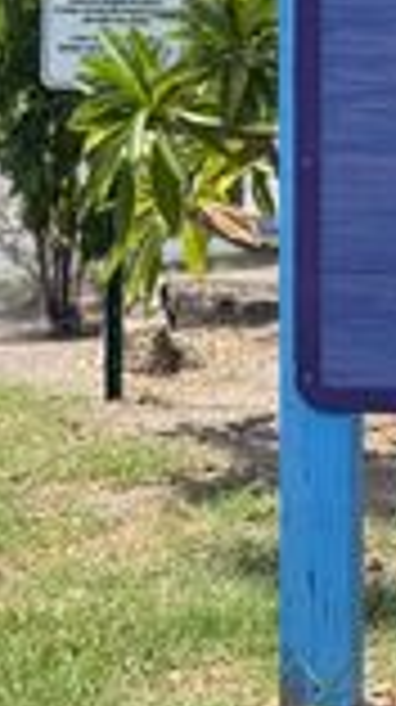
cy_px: -61
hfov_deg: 7.2
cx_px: 540
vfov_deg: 12.7
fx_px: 3126
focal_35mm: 167
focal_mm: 6.76
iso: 100
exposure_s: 1/1513
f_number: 1.78
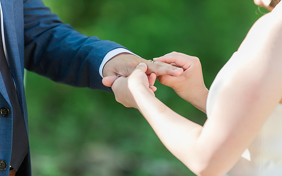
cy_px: 83
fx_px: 1582
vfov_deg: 6.4
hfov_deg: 10.2
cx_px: 141
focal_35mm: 206
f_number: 3.5
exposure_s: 1/320
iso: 800
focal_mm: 200
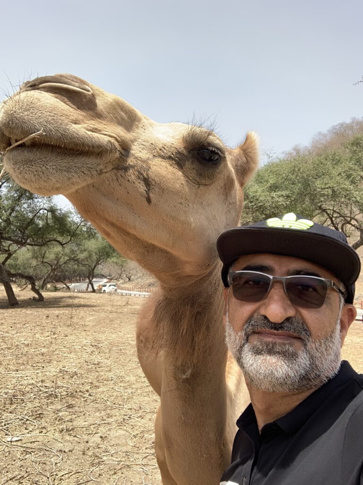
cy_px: 242
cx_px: 182
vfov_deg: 56.8
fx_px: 447
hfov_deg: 44.2
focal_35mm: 32
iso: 16
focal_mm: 2.87
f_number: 2.2
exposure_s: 1/357
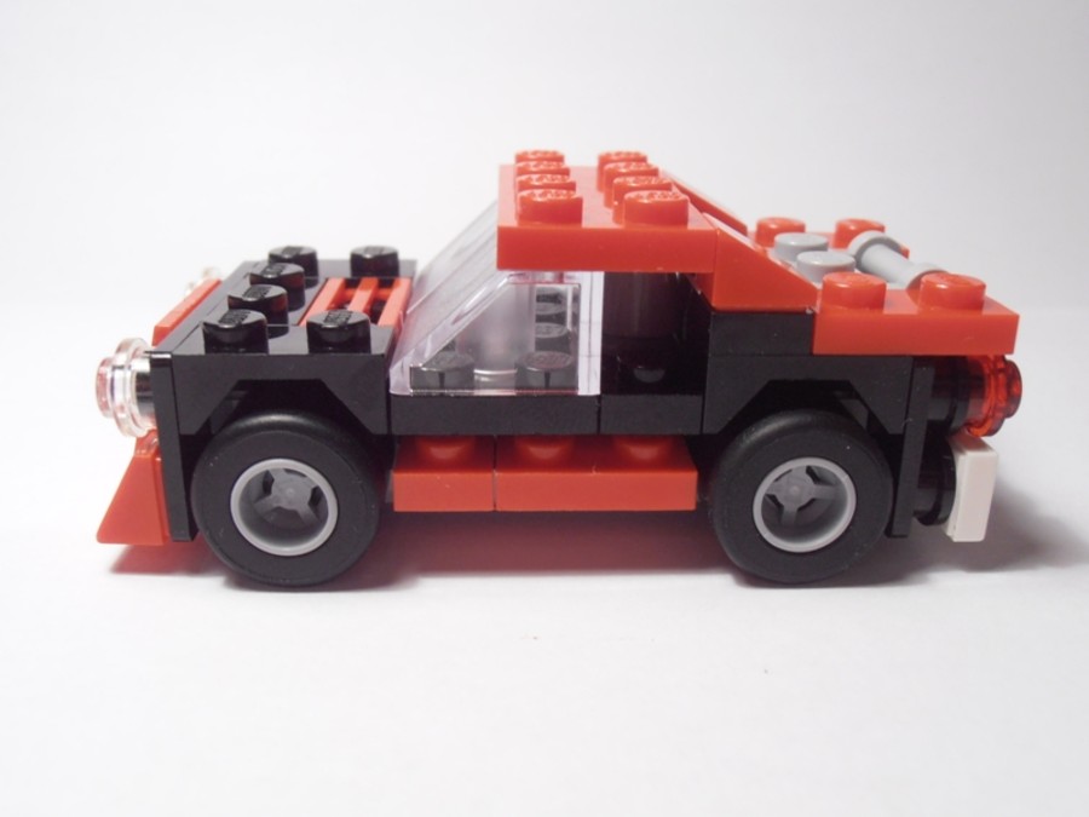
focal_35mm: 37
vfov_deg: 38.7
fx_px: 1164
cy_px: 408
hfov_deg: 50.1
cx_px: 544
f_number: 3.9
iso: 125
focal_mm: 6.61
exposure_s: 1/40
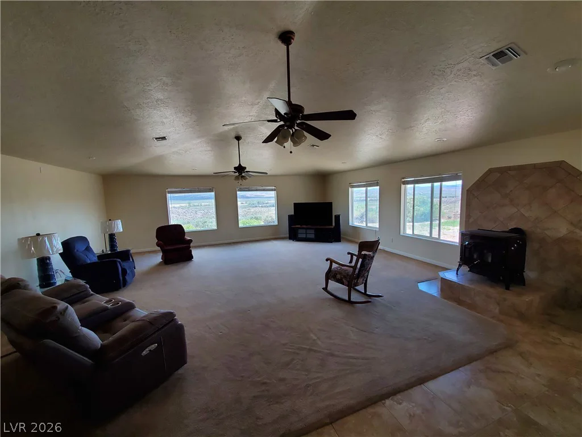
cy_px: 218
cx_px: 291
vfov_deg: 89.9
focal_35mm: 13
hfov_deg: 106.2
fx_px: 219
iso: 64
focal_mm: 1.8
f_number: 2.2
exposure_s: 1/120
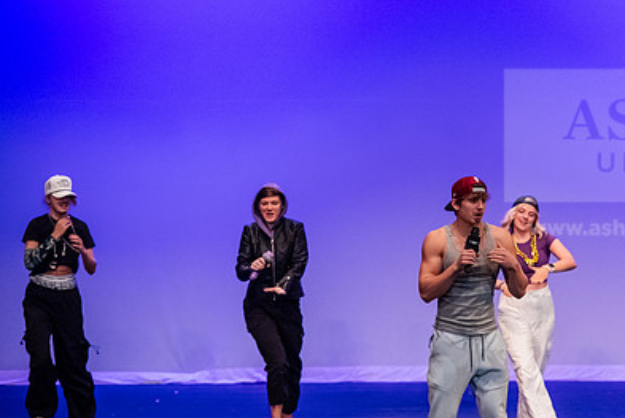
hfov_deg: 10.3
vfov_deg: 6.9
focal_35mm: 199
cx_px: 456
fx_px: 3459
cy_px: 261
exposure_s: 1/320
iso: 4000
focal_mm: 135
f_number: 3.5
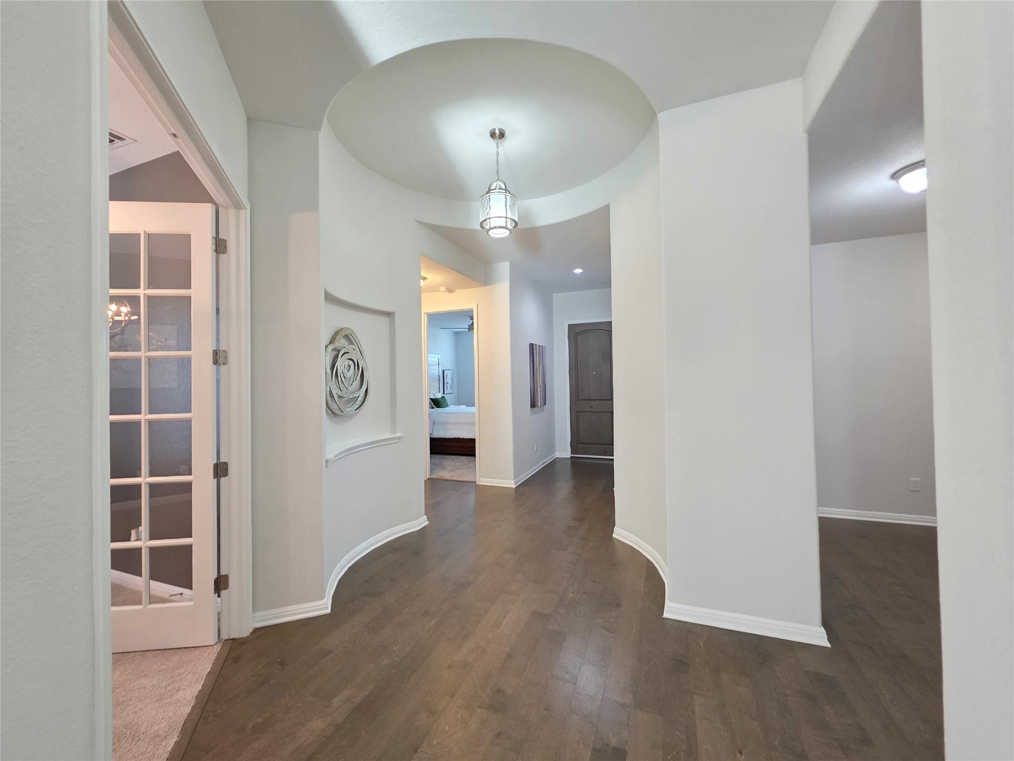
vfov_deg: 89.9
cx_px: 507
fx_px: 381
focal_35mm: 13
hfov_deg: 106.2
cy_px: 380
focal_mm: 2.2
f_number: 1.9
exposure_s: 1/60
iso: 500
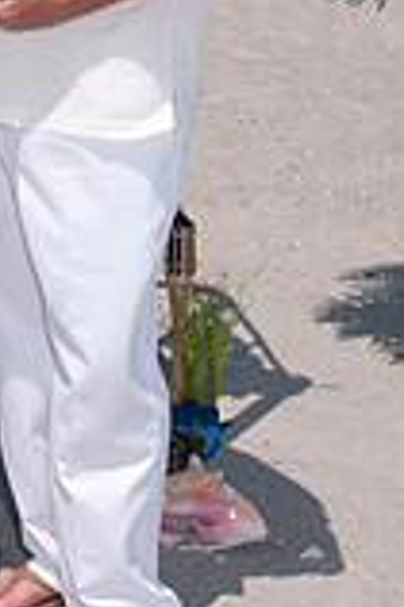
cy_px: -31
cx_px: -110
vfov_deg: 17.9
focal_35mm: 111
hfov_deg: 12.0
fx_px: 1872
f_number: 13
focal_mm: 26
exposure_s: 1/250
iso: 100
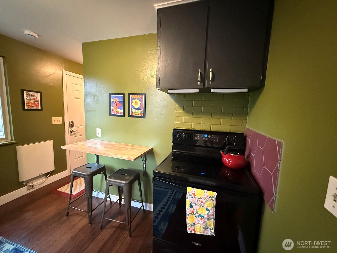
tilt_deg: -7.0
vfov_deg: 85.7
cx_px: 168
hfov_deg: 102.1
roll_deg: -2.4
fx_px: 136
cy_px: 126
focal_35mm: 14
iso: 1250
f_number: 2.2
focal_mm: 2.22
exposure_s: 1/40
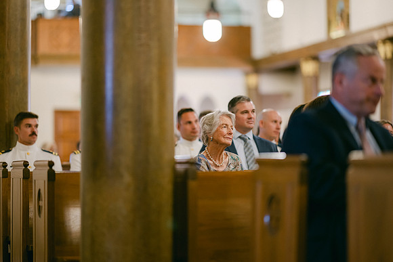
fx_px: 1146
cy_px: 131
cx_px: 196
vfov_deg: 13.0
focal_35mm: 105
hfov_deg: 19.5
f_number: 1.4
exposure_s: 1/125
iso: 640
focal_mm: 105
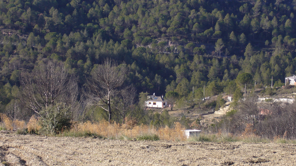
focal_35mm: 115
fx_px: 903
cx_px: 147
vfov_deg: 10.5
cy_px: 97
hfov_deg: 18.6
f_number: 5
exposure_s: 1/200
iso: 80
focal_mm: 17.4
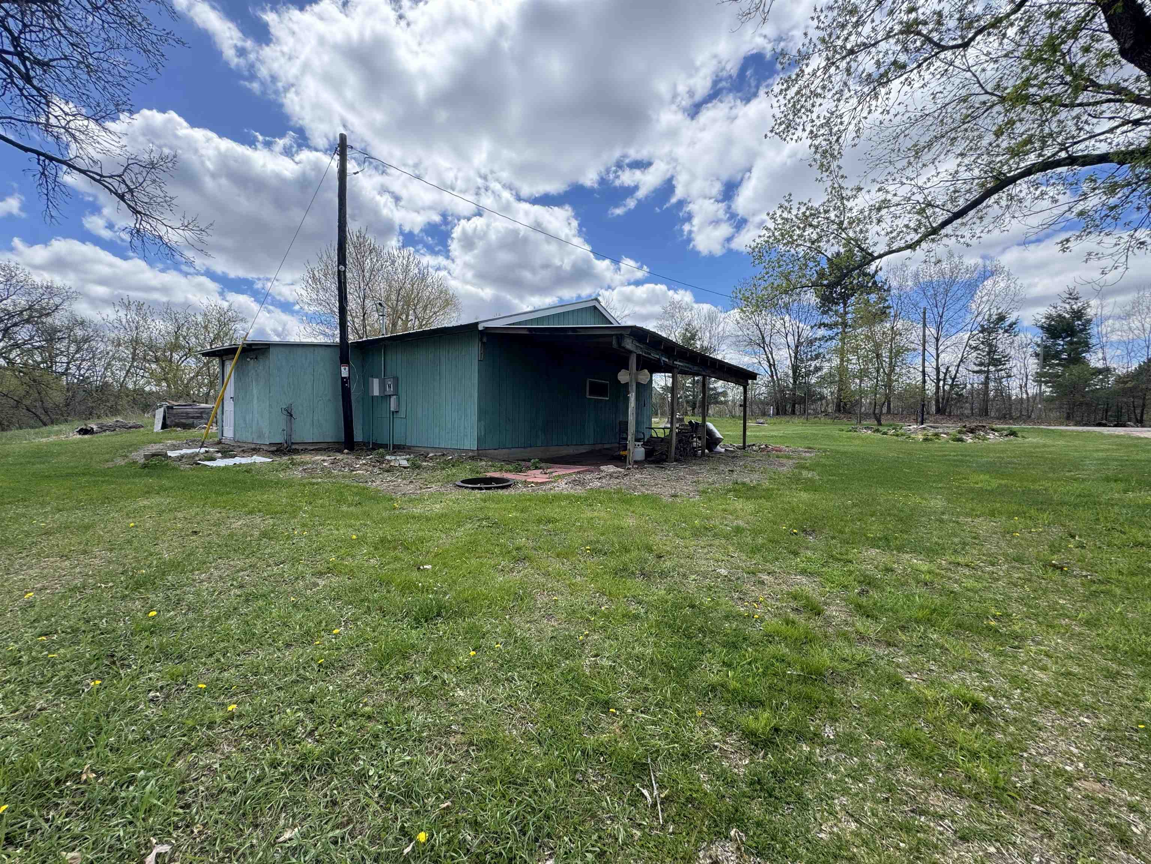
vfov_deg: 85.7
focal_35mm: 14
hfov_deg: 102.1
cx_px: 576
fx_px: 466
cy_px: 432
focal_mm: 2.22
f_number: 2.2
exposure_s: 1/849
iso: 40
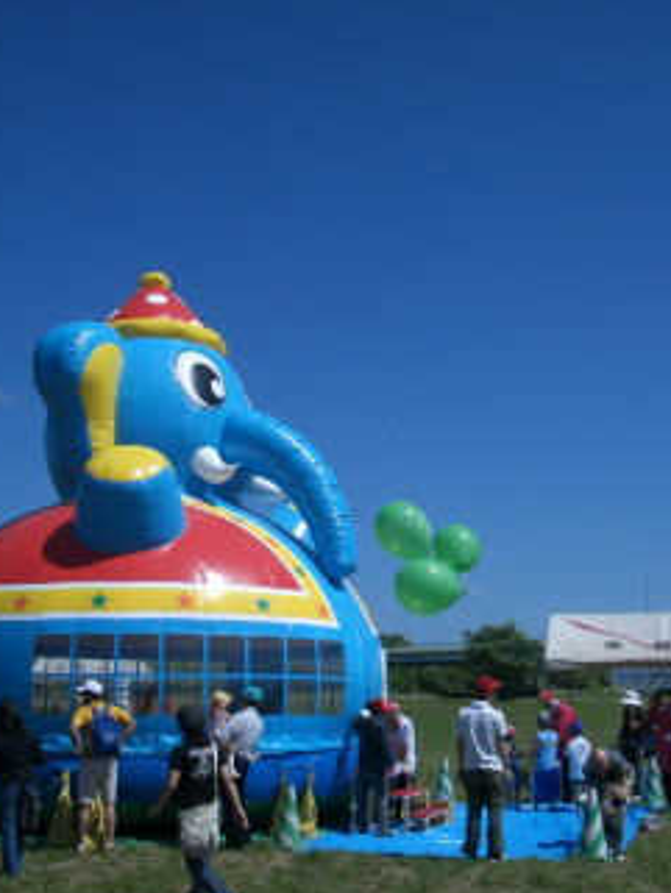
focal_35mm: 46
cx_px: 377
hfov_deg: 31.5
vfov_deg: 41.0
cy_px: 537
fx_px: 1188
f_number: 4.3
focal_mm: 5.8
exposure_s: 1/1600
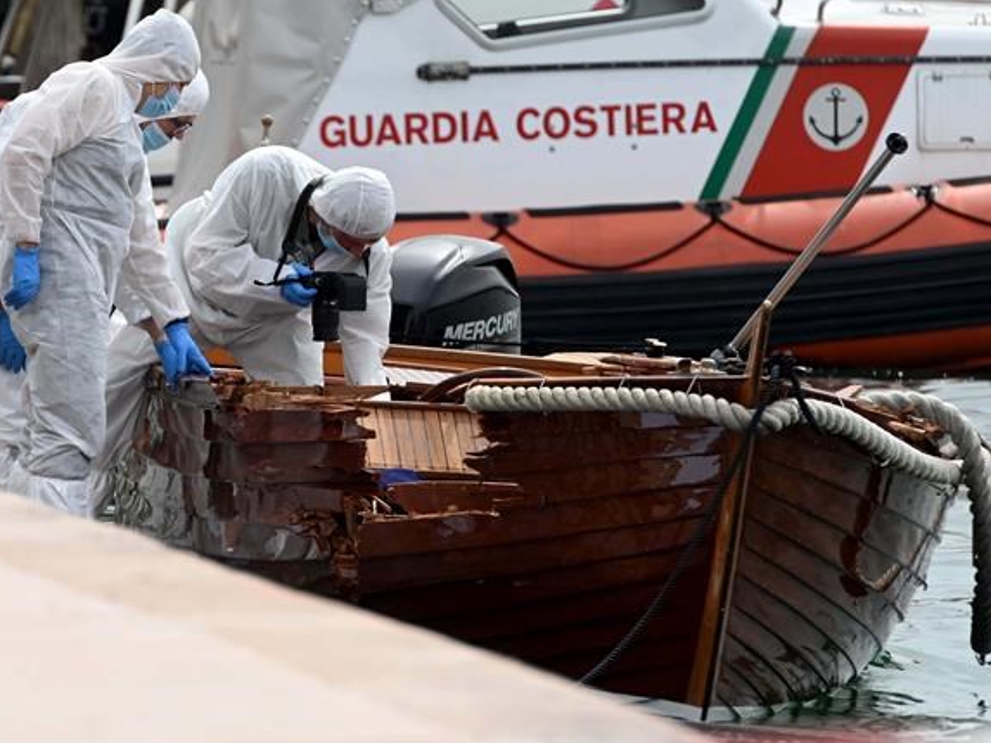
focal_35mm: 436
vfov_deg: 3.4
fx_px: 12485
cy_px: 372
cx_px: 436
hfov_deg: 4.5
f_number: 9
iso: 560
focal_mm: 400
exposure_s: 1/800
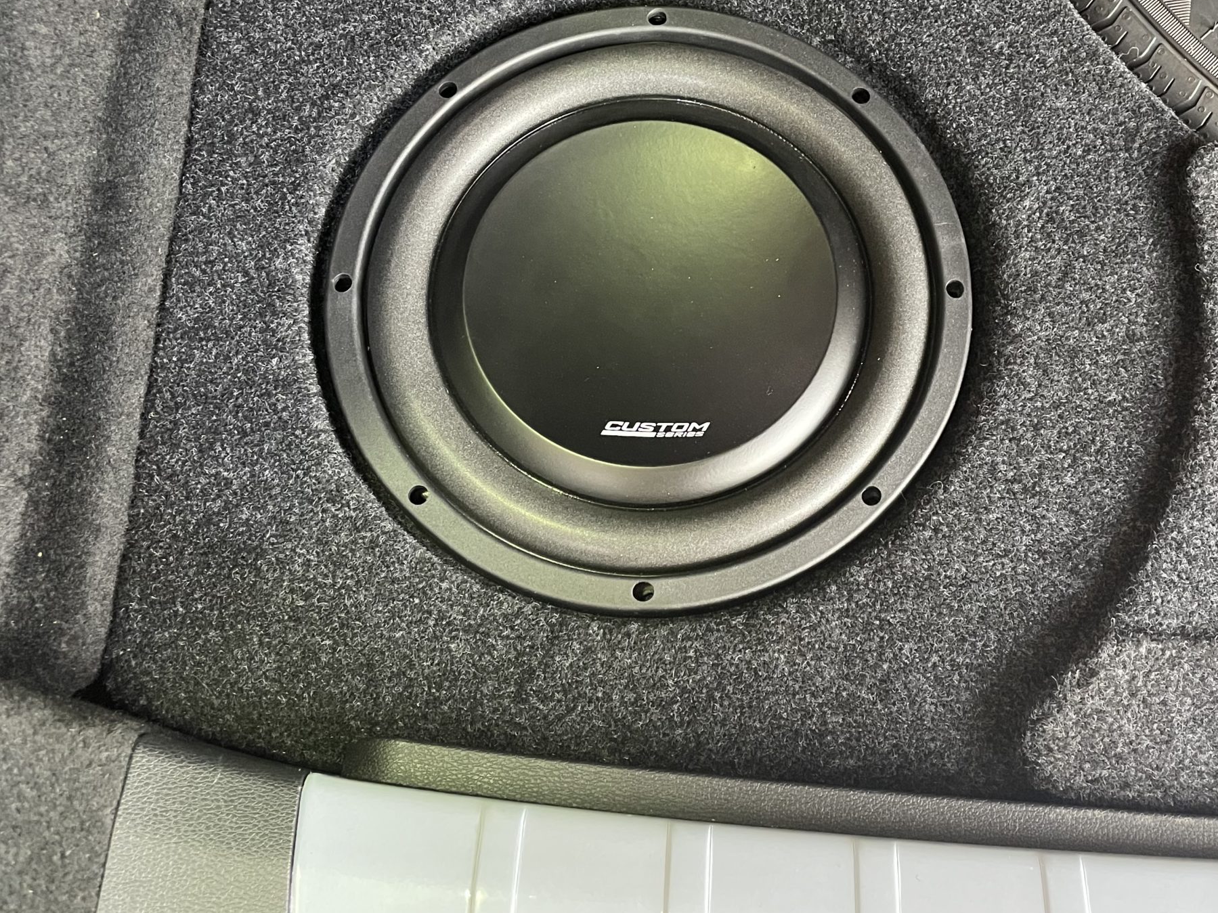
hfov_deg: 49.8
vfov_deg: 38.5
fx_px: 1302
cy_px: 358
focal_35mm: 37
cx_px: 736
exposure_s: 1/46
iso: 500
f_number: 1.6
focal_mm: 4.2
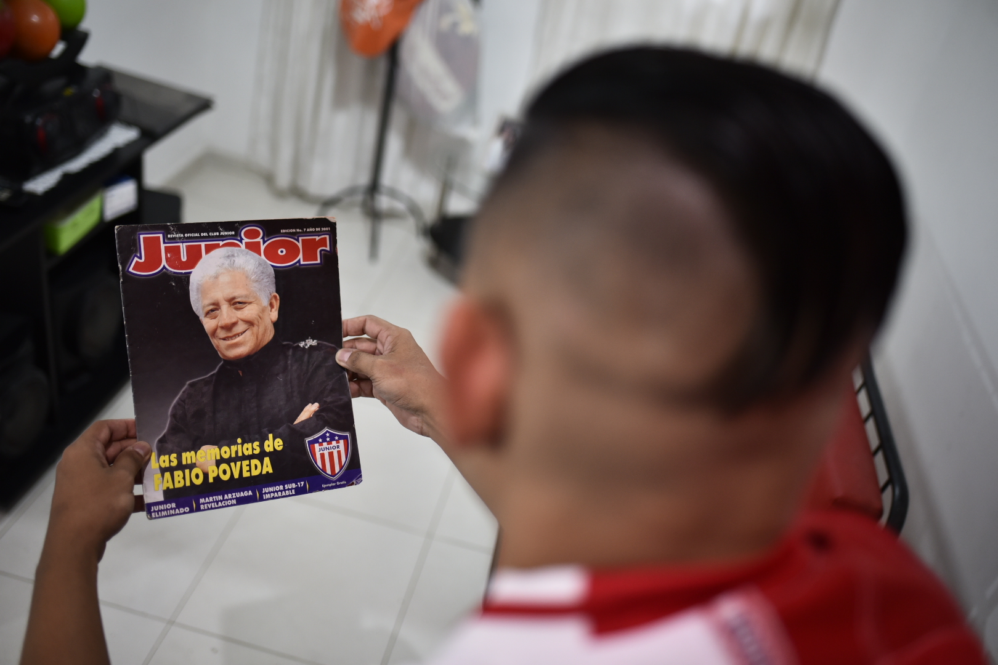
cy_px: 332
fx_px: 970
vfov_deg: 37.9
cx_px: 499
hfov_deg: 54.4
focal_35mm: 35
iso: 1000
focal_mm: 35
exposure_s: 1/40
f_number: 1.8
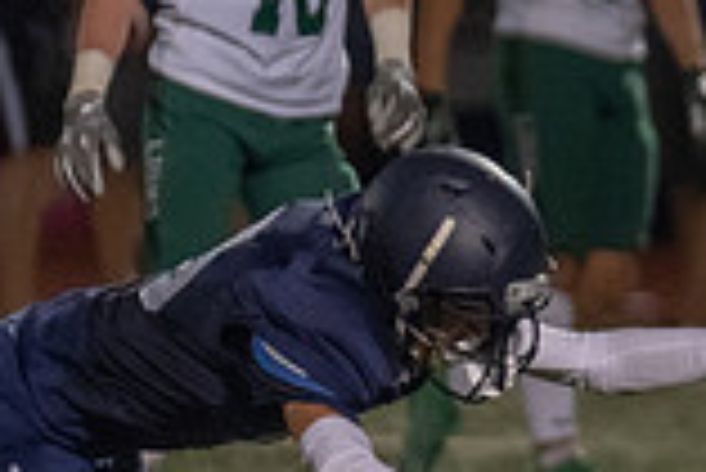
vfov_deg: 1.4
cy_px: 118
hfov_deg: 2.1
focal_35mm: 999
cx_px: 1123
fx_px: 19609
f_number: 2.8
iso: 5000
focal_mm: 200
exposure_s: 1/1000
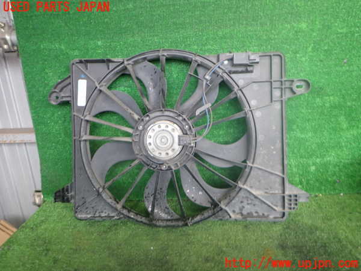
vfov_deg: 54.9
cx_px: 180
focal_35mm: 25
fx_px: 261
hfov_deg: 69.4
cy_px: 136
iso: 200
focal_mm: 4.5
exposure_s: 1/50
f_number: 2
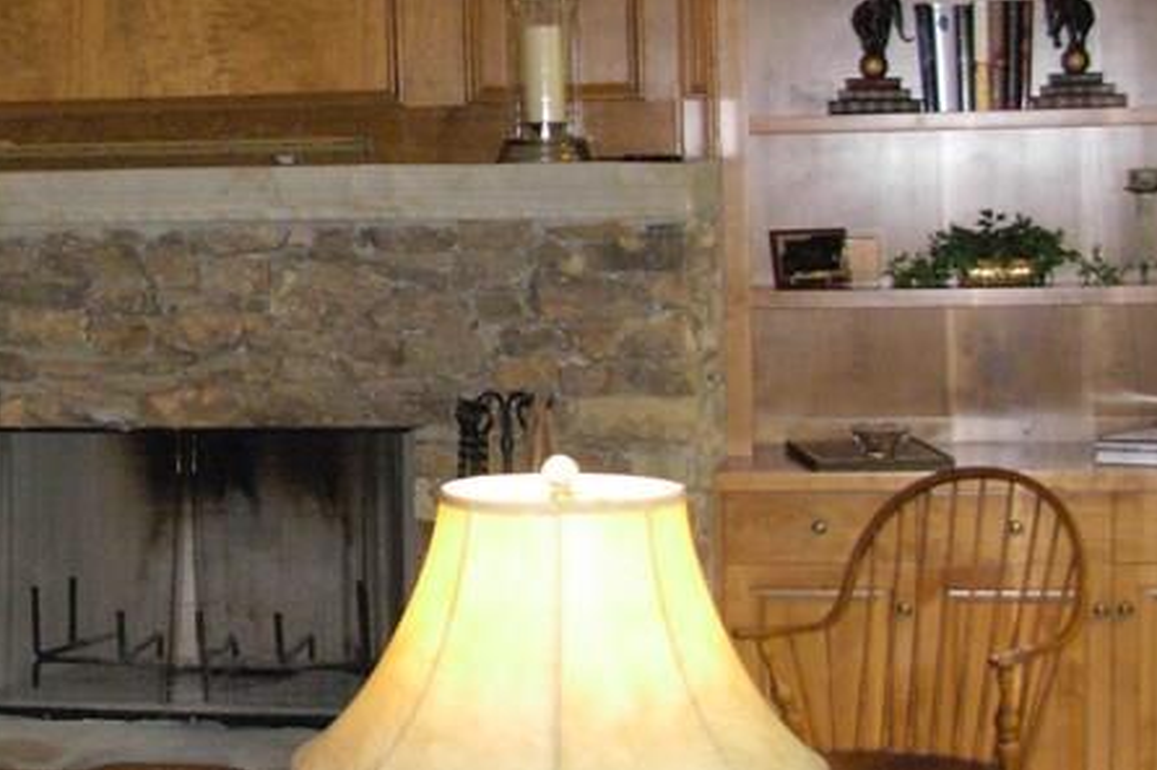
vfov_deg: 14.8
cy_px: 81
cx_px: 21
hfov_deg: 21.7
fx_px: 2922
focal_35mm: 91
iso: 400
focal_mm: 6.3
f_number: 2.9
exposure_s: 1/114
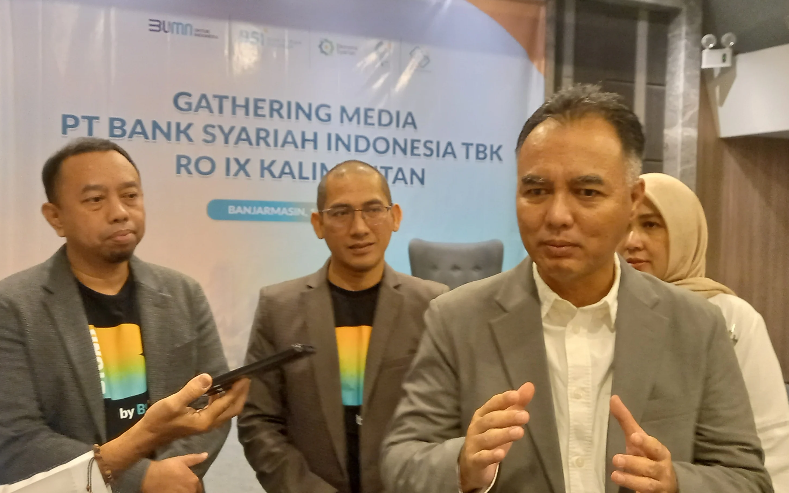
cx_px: 436
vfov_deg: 41.8
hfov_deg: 62.7
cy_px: 266
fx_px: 645
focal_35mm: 30
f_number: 2
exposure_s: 1/25
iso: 500
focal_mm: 4.6
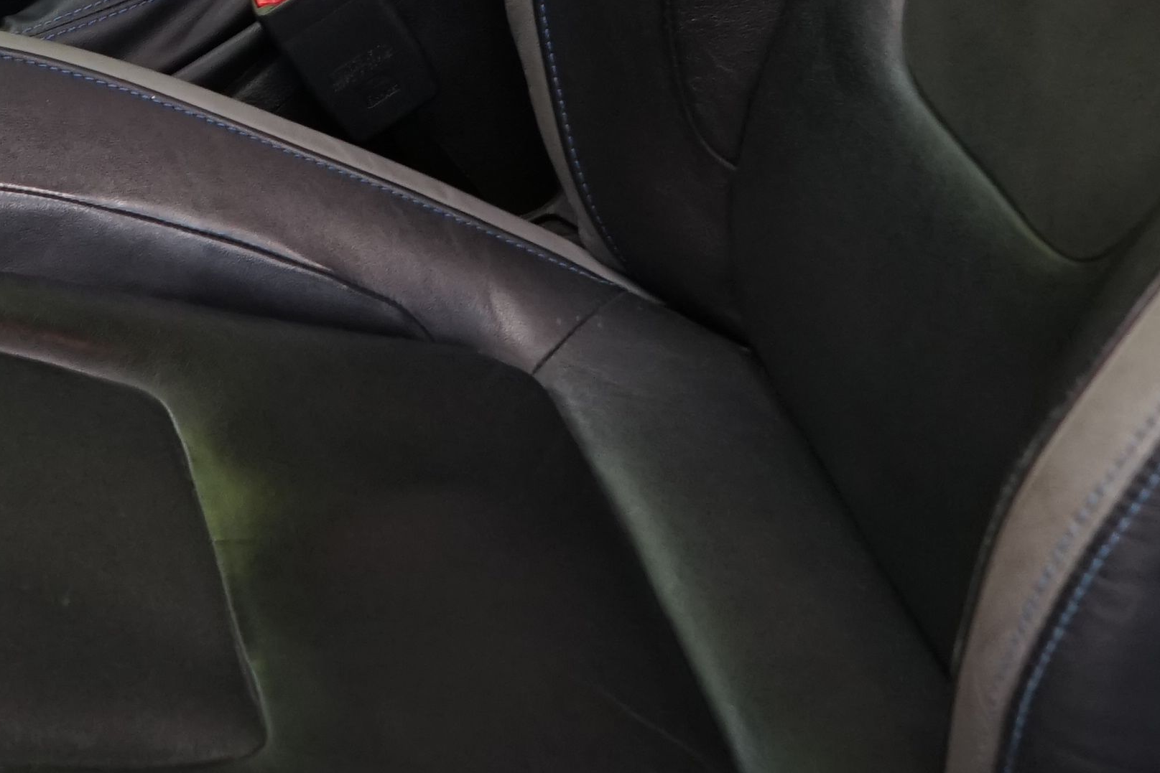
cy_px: -381
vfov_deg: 12.5
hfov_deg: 19.4
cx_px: 172
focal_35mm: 104
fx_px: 3351
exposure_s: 1/30
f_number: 5.6
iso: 1250
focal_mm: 28
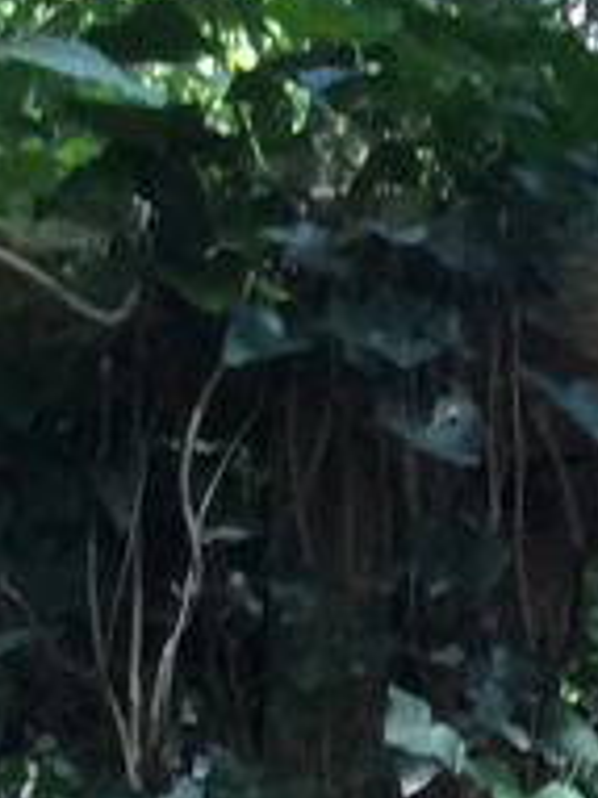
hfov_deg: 5.2
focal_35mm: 248
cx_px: 2572
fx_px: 5719
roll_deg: -2.2
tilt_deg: -13.2
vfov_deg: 7.0
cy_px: 2494
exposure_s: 1/120
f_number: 2.2
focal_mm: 4.15
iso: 64
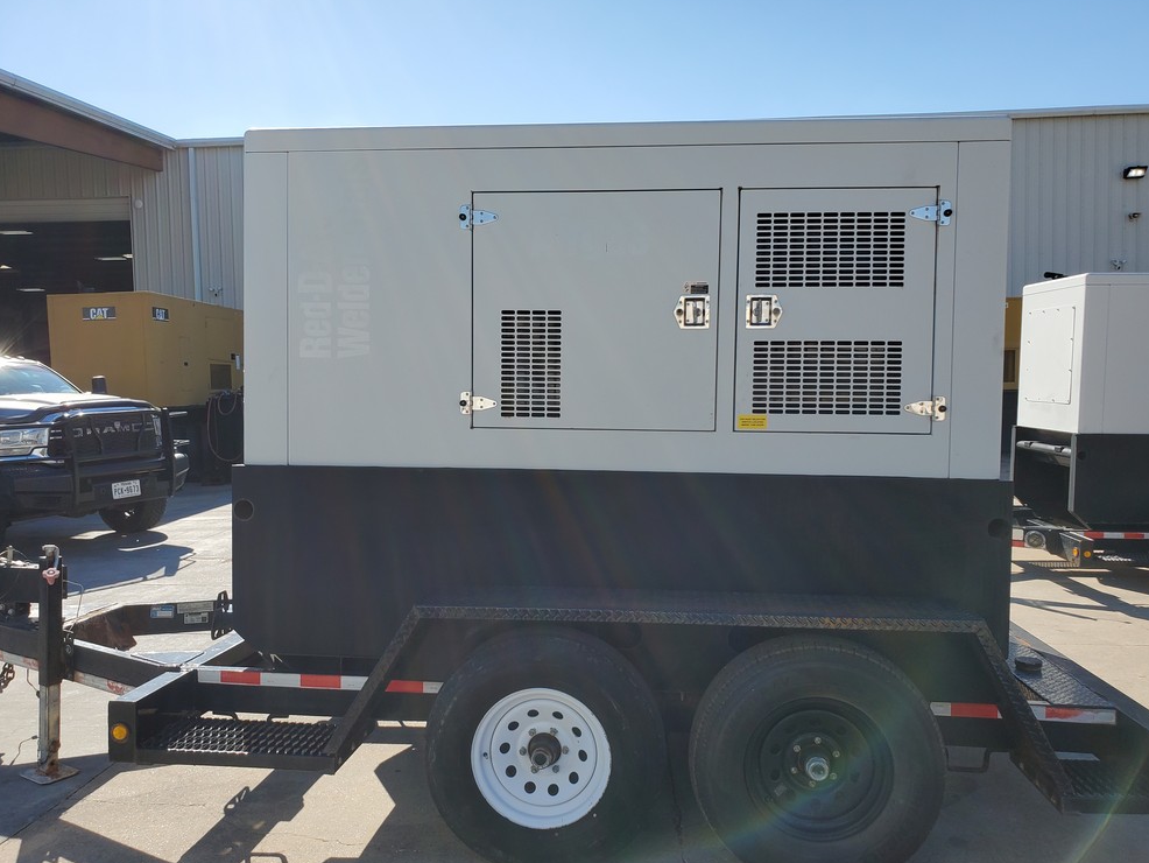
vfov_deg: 51.4
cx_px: 587
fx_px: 896
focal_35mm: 27
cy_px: 440
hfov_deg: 65.3
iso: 50
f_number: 2.4
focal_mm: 4.3
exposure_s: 1/1297
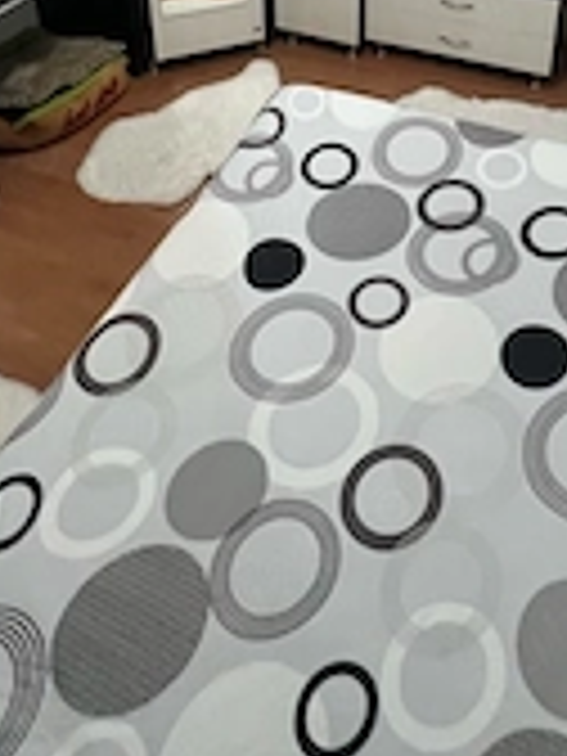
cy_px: -54
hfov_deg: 45.1
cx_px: 356
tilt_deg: -25.0
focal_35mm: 31
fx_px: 677
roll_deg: -2.5
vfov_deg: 45.5
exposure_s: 1/50
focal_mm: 1.57
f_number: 1.8
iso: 800
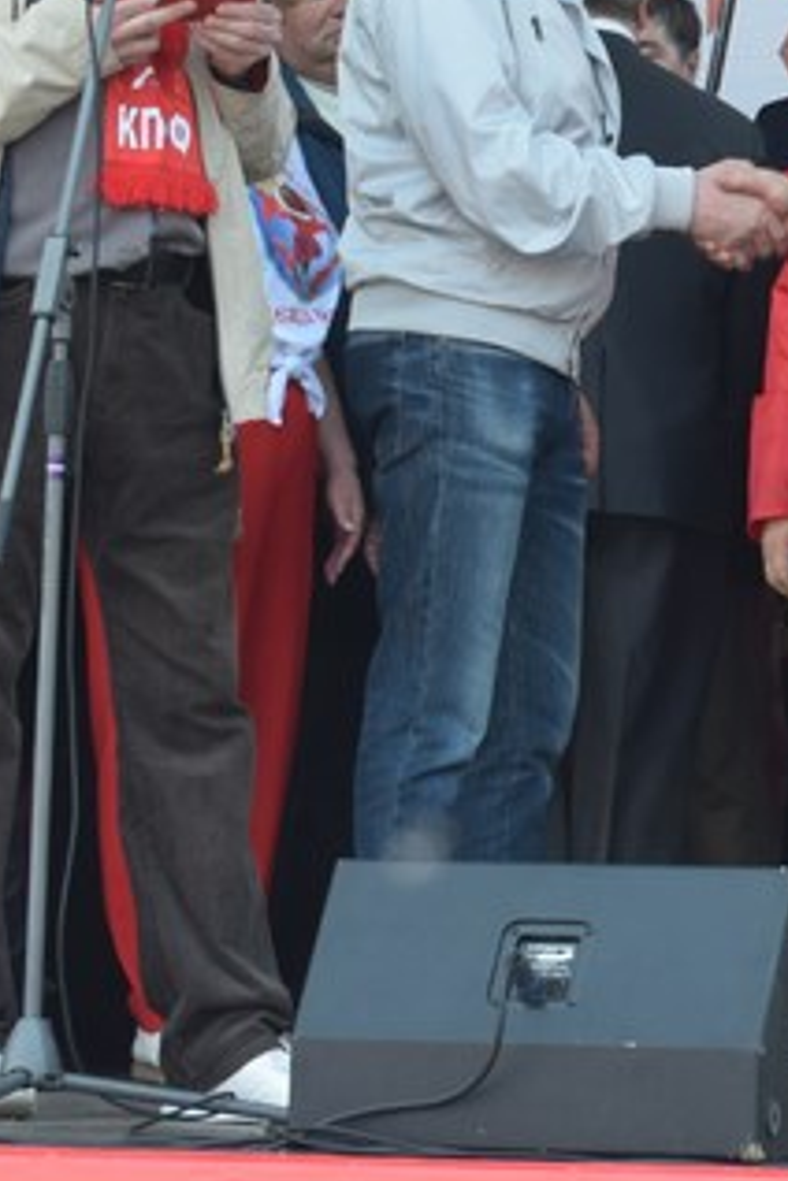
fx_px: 7617
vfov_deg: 8.9
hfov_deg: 5.9
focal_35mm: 232
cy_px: 321
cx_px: 1022
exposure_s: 1/200
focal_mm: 48
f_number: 7.1
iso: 400
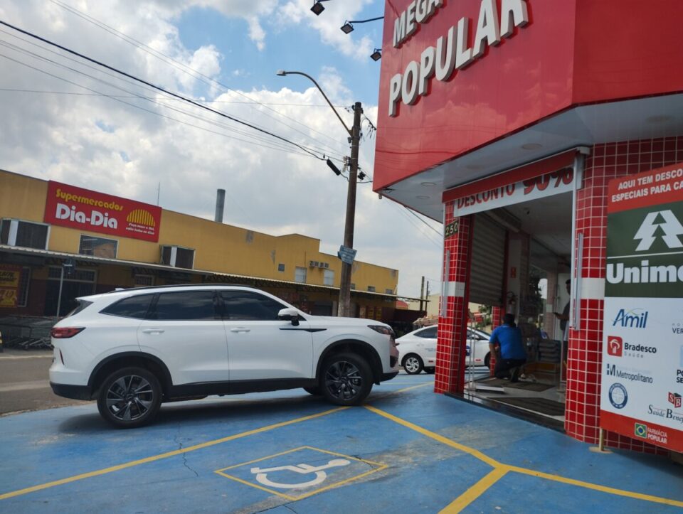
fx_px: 553
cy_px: 257
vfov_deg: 49.9
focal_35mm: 28
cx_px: 342
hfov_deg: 63.4
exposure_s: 1/873
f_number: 1.8
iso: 100
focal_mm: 4.27
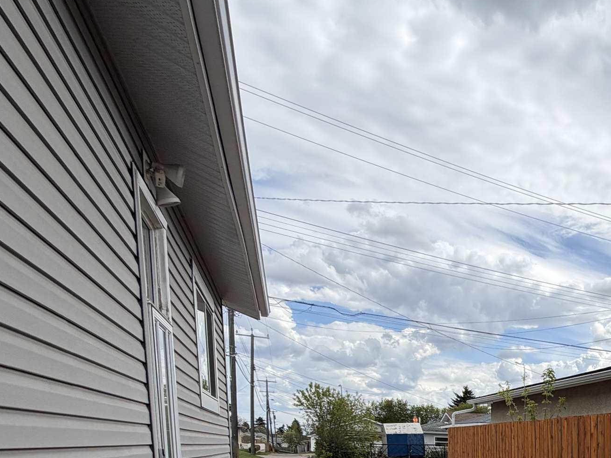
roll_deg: -2.9
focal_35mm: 33
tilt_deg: -7.9
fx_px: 582
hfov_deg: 46.2
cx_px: 614
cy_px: 526
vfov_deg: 35.4
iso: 20
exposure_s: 1/853
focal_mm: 2.22
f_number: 2.2
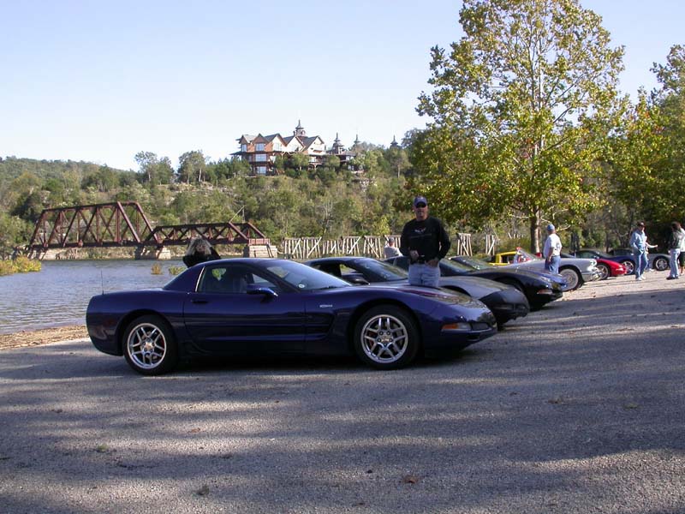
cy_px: 257
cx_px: 342
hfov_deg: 49.0
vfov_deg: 37.7
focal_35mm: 38
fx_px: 752
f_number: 6
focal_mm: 7.85
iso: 100
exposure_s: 1/201
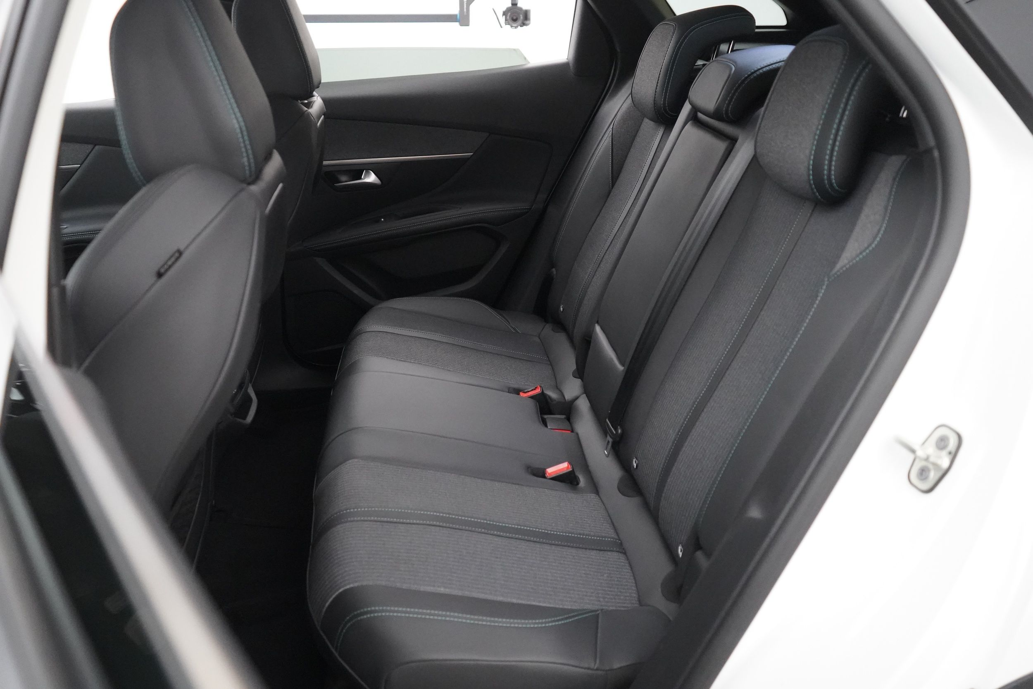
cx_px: 516
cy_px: 344
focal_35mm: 31
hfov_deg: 60.3
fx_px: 890
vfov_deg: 42.3
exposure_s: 1/160
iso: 12800
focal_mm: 31
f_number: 3.5
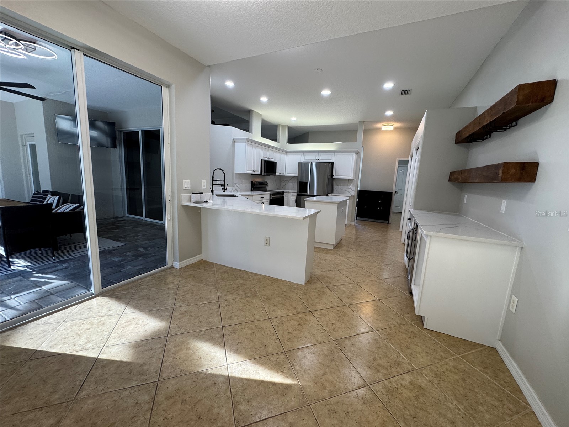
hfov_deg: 102.1
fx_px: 230
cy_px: 214
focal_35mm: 14
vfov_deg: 85.7
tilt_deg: -10.1
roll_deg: -3.2
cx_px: 284
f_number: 2.2
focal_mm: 2.22
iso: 200
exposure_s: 1/120
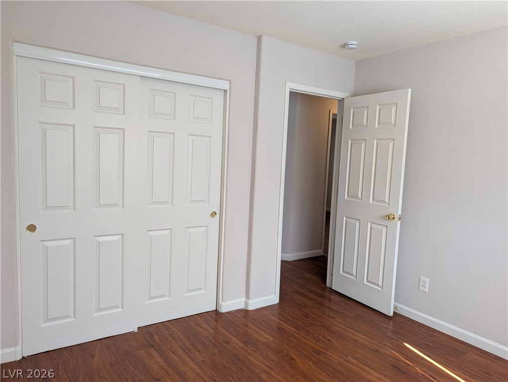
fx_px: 353
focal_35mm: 24
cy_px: 191
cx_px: 254
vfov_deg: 56.9
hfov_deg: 71.5
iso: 54
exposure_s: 1/56.9
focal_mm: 6.9
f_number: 1.68
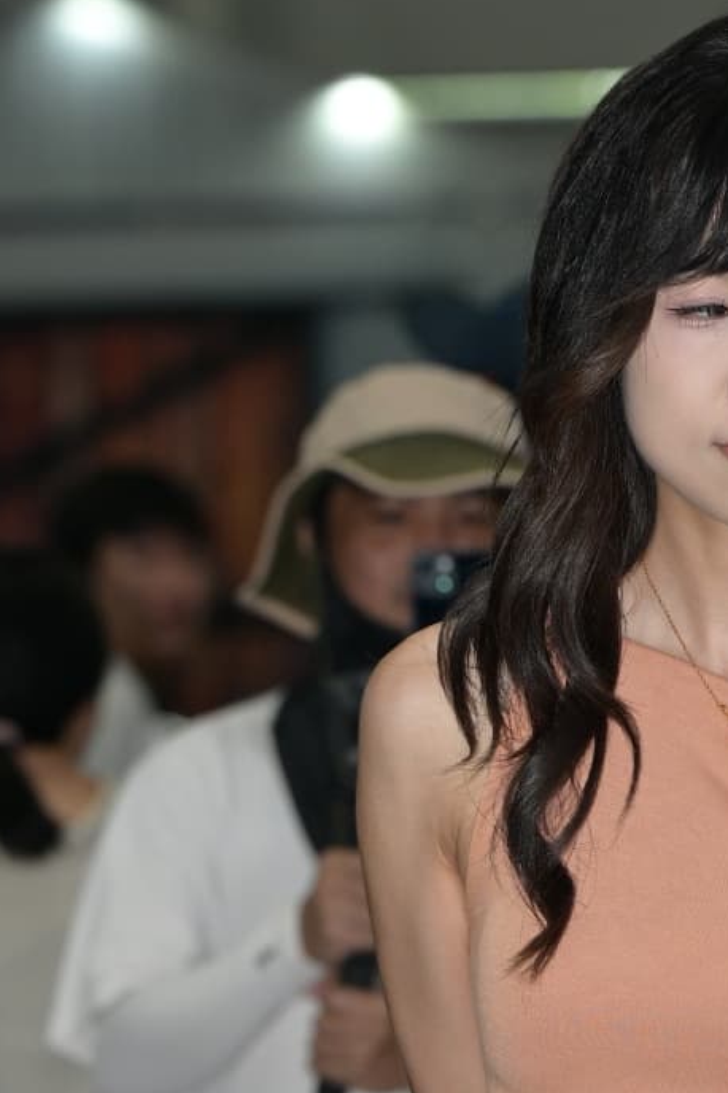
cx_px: 661
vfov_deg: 7.5
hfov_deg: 5.0
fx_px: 8341
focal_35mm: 275
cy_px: 886
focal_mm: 105
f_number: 4
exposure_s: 1/250
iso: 400
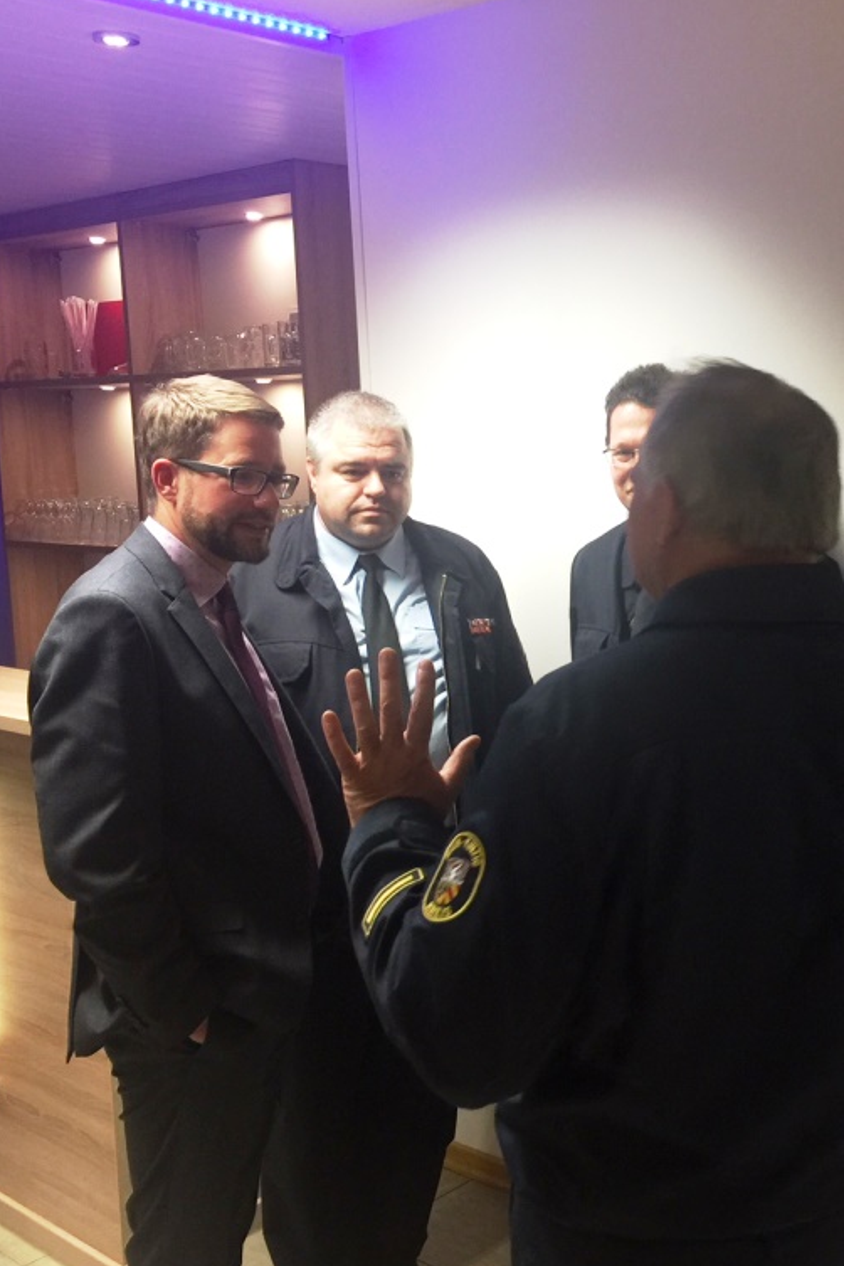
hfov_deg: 31.9
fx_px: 1442
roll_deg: +1.3
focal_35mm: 41
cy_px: 632
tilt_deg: -8.6
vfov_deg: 47.4
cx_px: 656
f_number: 2.2
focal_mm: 4.15
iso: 64
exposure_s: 1/17
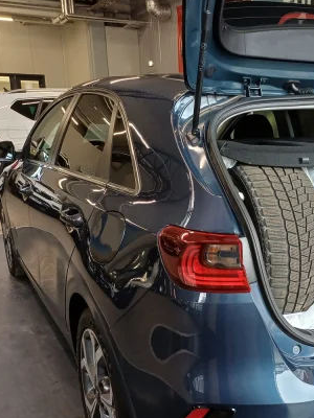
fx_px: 484
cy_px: 239
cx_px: 263
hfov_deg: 34.6
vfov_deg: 46.7
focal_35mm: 40
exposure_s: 1/50
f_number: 1.8
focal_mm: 4.65
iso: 80
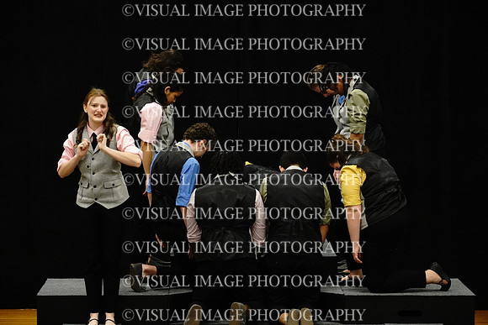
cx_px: 244
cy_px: 162
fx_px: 1769
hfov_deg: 15.7
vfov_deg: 10.5
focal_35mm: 130
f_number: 5.6
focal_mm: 87
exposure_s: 1/160
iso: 8000
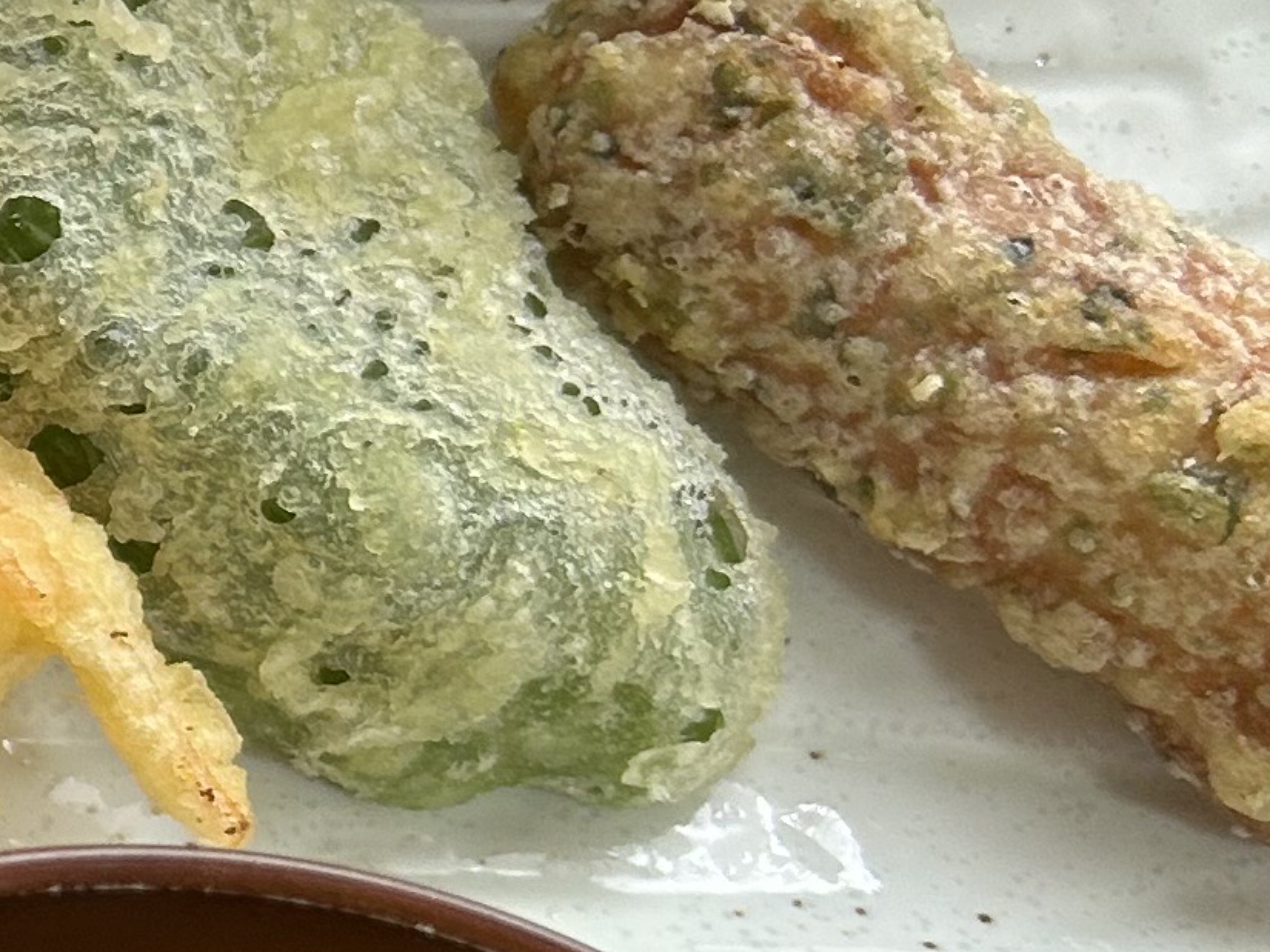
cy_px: 734
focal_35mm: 127
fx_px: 4660
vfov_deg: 11.6
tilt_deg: -74.1
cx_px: -1527
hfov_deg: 12.8
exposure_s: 1/100
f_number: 1.5
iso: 80
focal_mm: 5.7
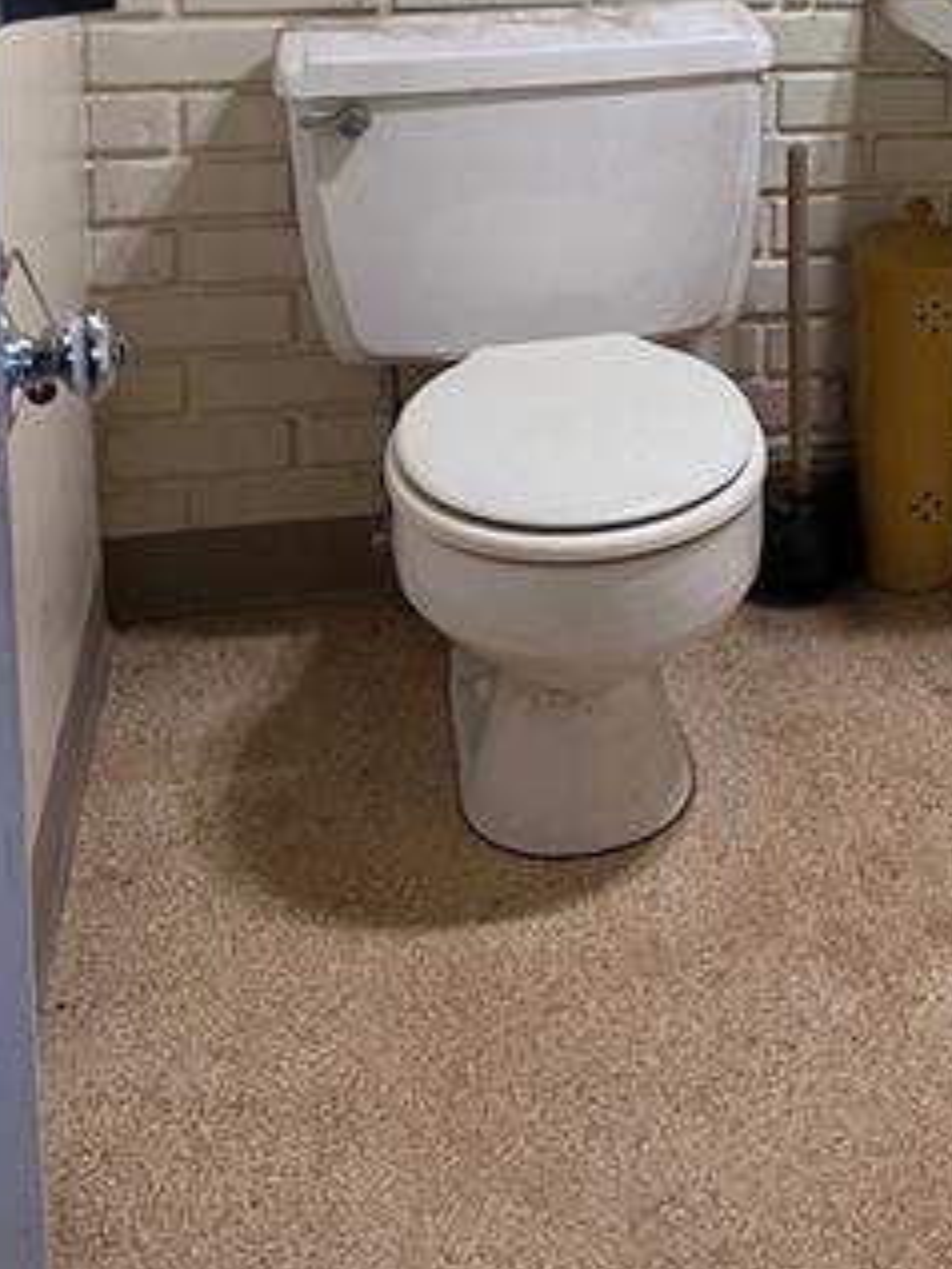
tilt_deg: -13.4
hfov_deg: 22.3
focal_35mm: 63
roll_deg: -4.0
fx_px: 2309
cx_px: 976
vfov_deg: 28.5
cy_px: -52
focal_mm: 5.7
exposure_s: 1/60
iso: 200
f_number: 1.5
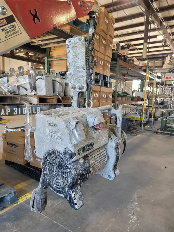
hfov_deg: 53.1
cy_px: 116
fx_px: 174
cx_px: 87
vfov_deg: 67.3
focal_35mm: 26
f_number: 1.8
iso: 200
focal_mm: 5.4
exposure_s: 1/120
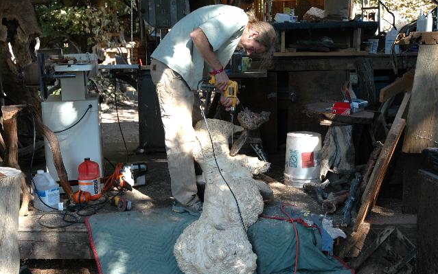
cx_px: 219
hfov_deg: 42.2
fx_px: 567
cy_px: 138
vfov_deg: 27.1
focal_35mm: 48
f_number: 5
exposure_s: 1/100
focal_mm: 31
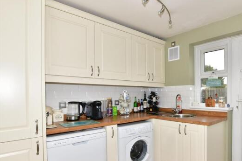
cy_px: 97
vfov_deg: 63.9
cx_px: 152
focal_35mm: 19
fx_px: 128
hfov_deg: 85.1
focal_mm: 10
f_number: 6.3
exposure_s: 1/160
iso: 200
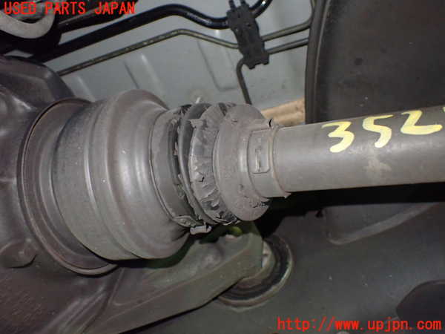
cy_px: 167
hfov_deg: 60.0
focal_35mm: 30
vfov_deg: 46.8
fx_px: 386
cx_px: 222
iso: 800
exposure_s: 1/30
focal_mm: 5.4
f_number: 2.3
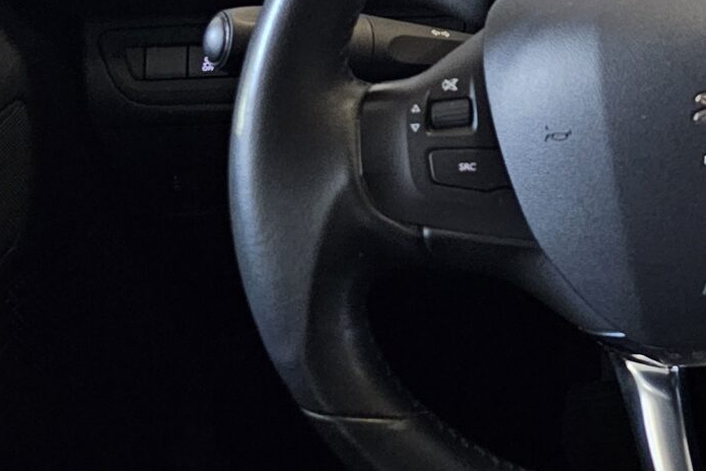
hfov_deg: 20.2
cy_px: -111
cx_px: 1026
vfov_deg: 14.9
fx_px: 1726
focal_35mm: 88
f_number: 1.7
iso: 640
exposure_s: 1/30
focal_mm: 6.3
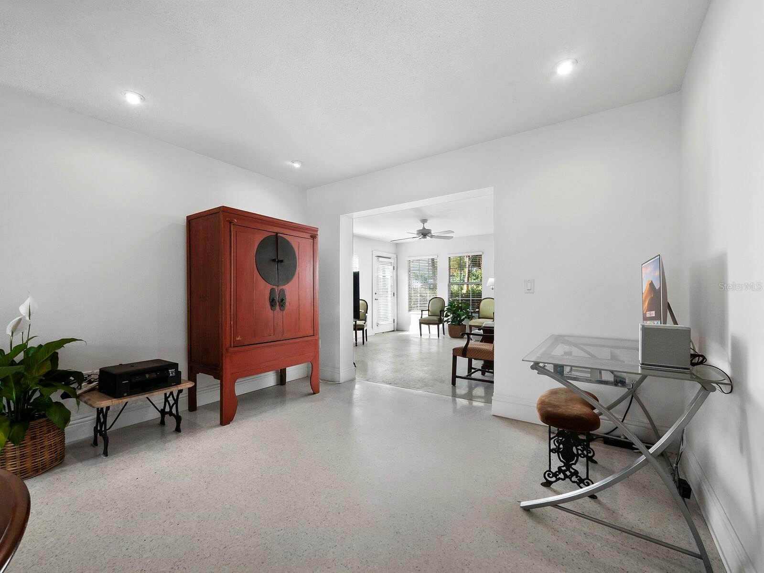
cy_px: 286
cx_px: 382
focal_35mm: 14
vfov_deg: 85.7
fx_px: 309
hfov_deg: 102.1
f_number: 11
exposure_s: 1/5
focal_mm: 7
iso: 400
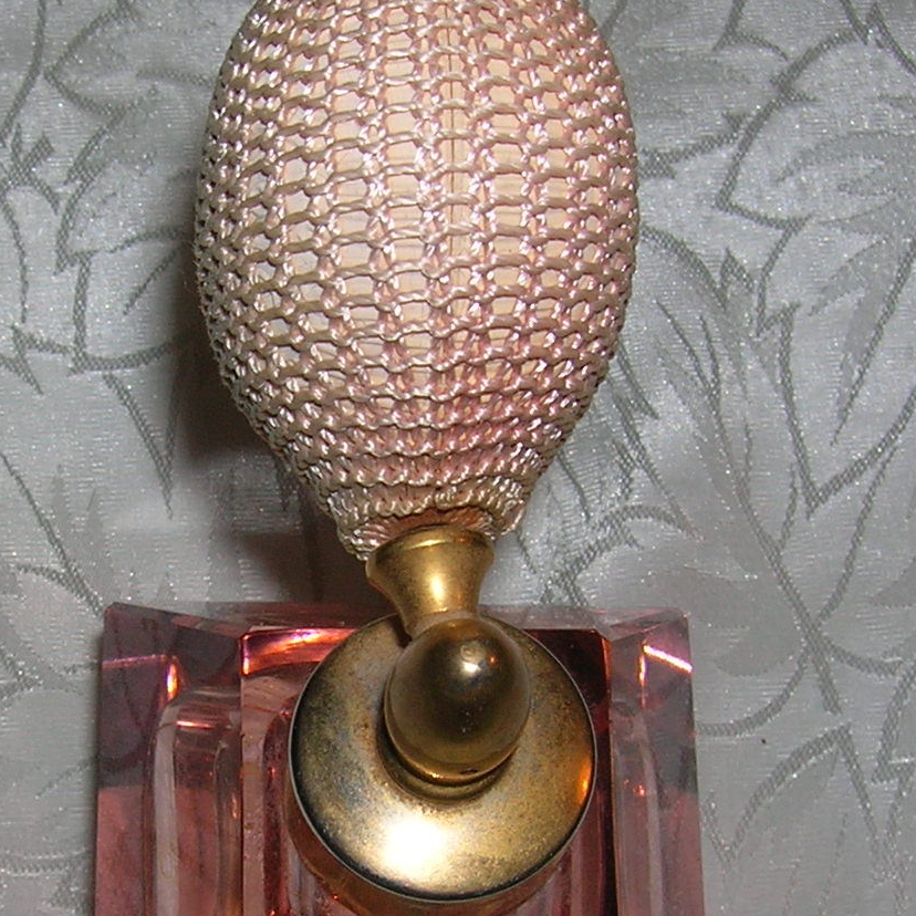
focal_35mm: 83
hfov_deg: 20.7
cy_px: 594
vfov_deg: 20.8
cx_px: 244
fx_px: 2485
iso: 50
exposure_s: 1/60.1
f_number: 4.9
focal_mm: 5.7
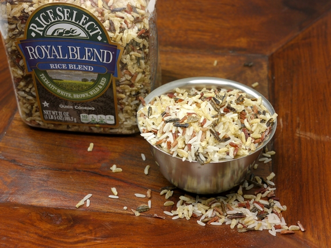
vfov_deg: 29.1
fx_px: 478
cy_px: 124
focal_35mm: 50
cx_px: 166
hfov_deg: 38.2
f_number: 6.3
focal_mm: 25
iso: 250
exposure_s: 1/30
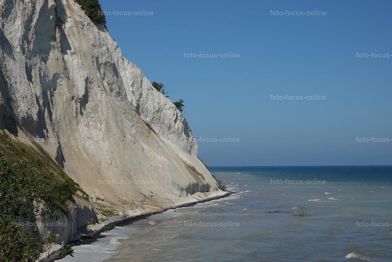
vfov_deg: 23.4
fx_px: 632
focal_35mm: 58
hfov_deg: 34.5
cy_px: 131
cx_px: 196
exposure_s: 1/1000
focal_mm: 21.32
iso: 100
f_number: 4.5
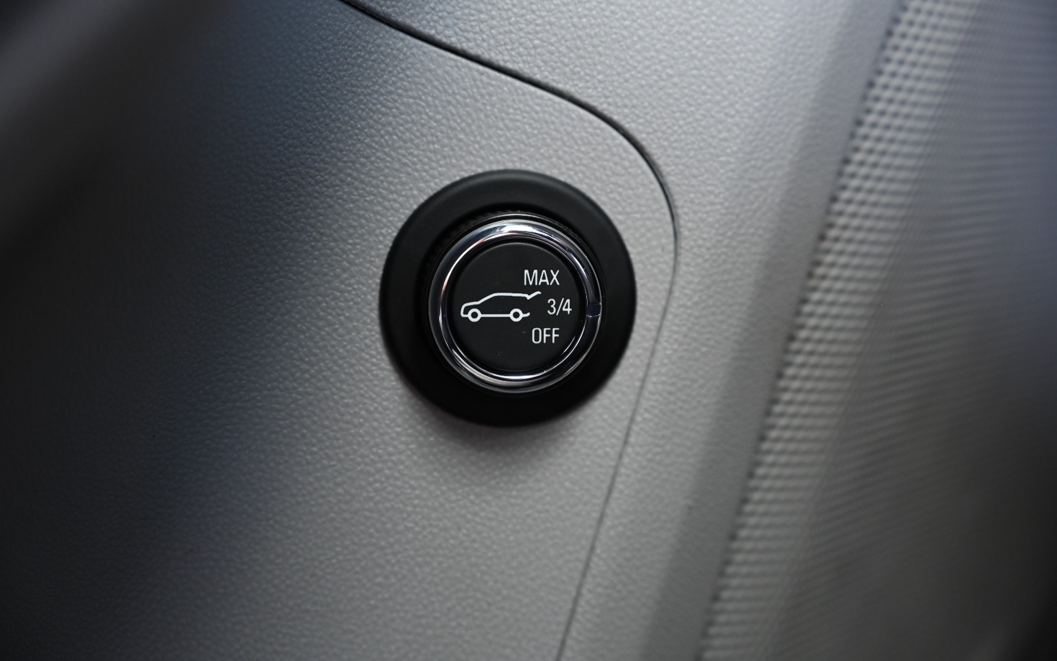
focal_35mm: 72
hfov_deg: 28.6
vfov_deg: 18.1
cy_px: 310
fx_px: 2074
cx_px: 527
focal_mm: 70
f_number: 4
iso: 1800
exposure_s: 1/125
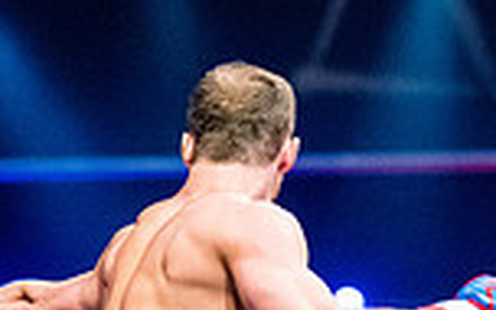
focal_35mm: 241
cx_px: 160
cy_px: 403
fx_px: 3258
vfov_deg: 5.4
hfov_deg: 8.7
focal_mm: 50
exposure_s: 1/1600
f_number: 1.4
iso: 6400
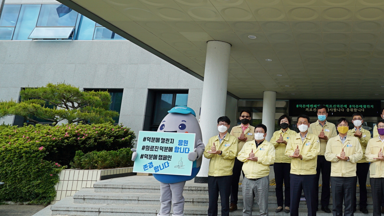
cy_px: 69
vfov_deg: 38.4
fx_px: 305
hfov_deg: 56.7
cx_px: 336
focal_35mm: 30
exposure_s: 1/160
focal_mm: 16
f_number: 9
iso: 100
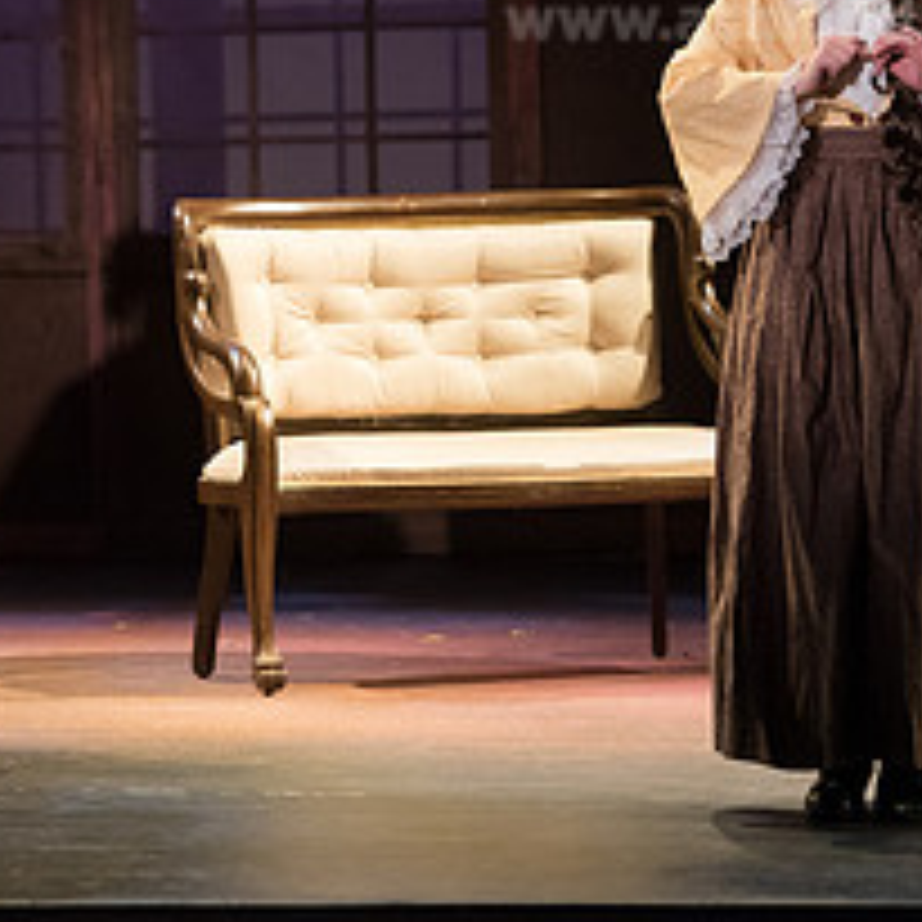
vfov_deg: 5.8
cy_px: 115
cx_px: 301
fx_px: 9040
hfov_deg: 5.8
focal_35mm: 300
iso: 3200
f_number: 4
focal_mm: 125
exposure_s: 1/320
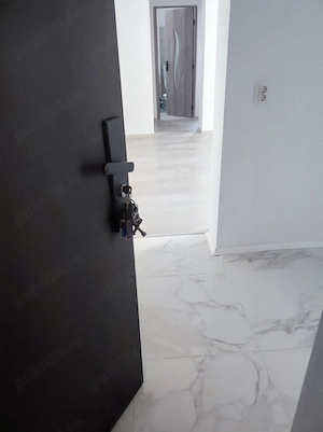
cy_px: 216
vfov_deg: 69.4
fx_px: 312
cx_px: 162
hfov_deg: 54.8
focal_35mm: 25
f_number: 1.79
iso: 1036
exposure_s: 1/33
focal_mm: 4.7
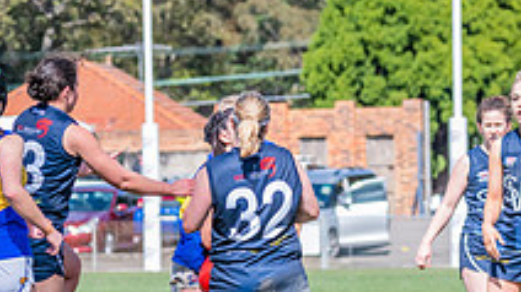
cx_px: 192
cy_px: 154
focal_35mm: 516
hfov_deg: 4.2
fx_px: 7125
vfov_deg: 2.4
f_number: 8
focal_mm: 180
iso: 800
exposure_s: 1/1600
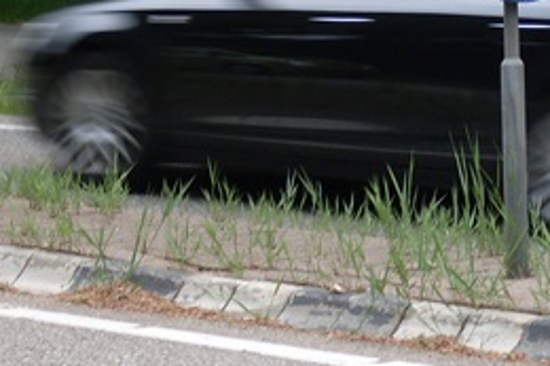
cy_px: 134
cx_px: 510
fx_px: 4092
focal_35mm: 268
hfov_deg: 7.7
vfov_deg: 5.1
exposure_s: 1/60
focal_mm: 17.1
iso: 100
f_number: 4.8
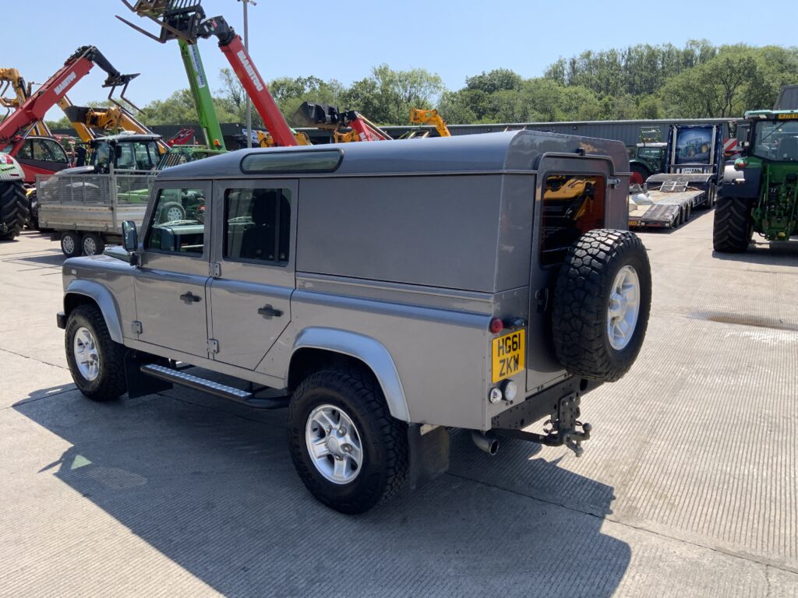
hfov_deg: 61.7
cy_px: 299
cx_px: 399
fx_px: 669
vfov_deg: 48.2
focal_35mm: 29
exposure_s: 1/1076
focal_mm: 3
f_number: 1.8
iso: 16
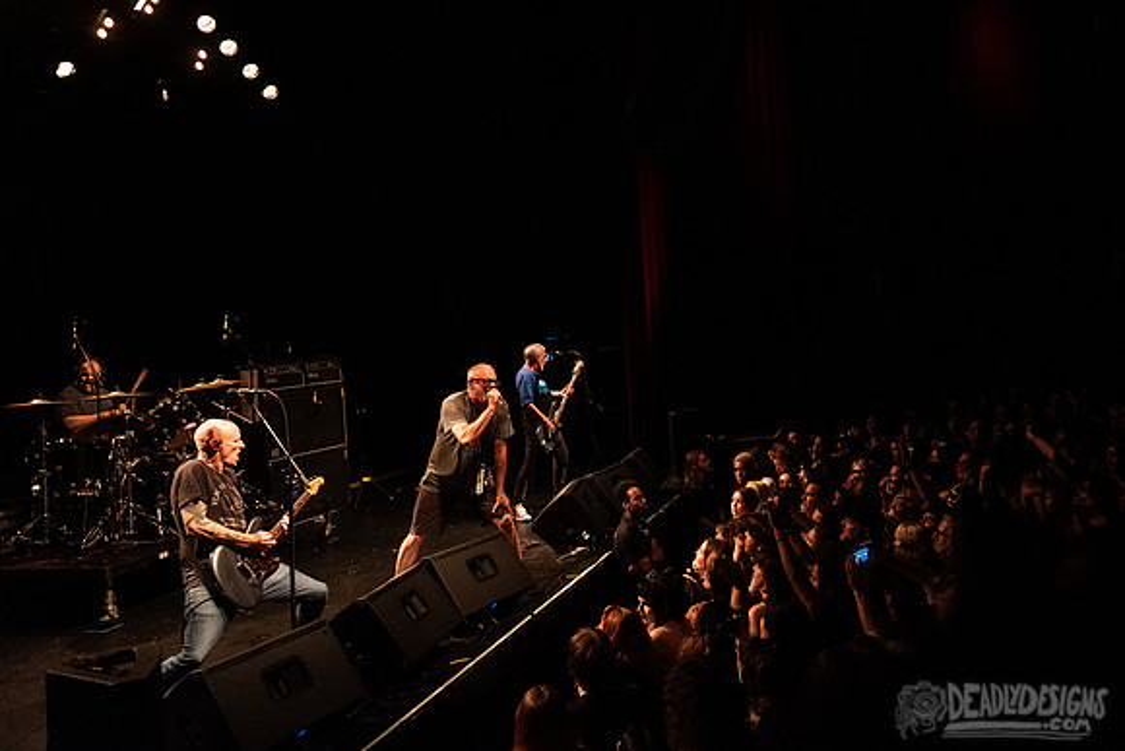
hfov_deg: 61.0
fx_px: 938
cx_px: 704
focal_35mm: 30
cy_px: 281
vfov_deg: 43.3
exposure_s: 1/125
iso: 3200
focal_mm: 24
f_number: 3.2
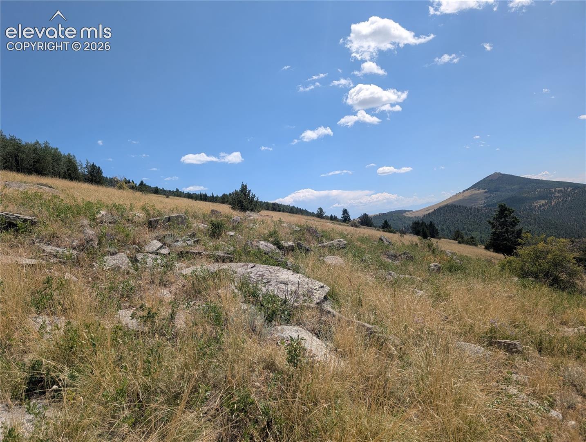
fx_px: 407
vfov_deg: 56.9
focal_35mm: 24
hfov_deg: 71.5
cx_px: 293
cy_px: 221
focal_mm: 6.9
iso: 18
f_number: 1.68
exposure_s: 1/1825
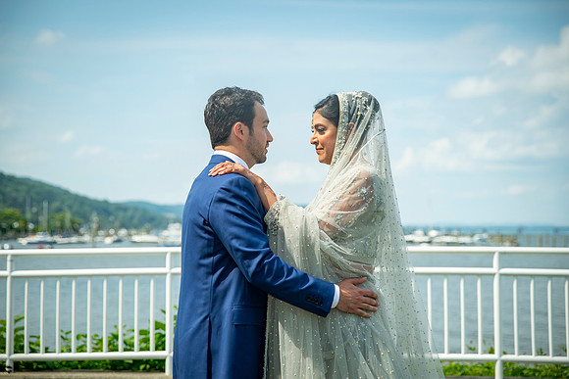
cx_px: 284
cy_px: 183
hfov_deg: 29.4
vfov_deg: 19.8
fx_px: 1086
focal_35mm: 69
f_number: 2.8
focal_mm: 65
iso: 200
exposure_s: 1/5000
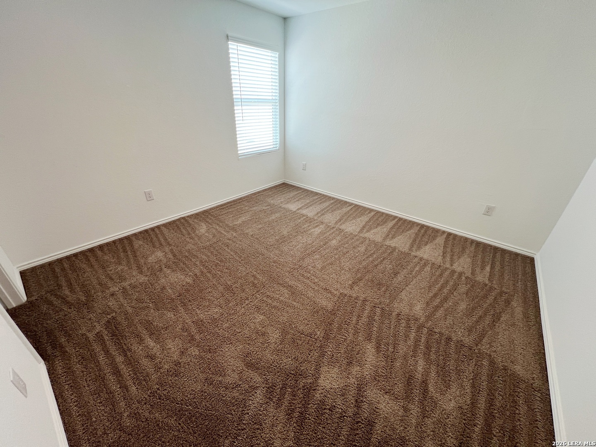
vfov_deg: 89.9
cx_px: 298
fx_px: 224
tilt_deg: -28.4
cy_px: 224
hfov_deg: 106.2
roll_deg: -1.9
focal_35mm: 13
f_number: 1.8
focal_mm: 1.57
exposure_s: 1/60
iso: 160
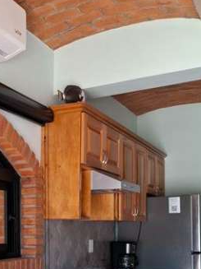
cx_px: 21
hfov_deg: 26.2
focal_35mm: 54
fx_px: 418
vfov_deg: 34.2
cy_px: 226
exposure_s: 1/120
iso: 125
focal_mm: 5.54
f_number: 1.8
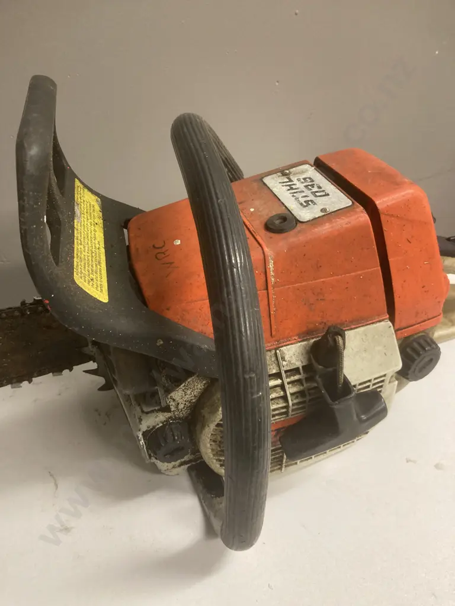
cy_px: 303
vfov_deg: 63.4
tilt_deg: -41.4
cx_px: 228
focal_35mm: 28
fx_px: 491
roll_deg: +4.3
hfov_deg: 49.7
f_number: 1.8
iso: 160
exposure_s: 1/50
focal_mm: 3.99
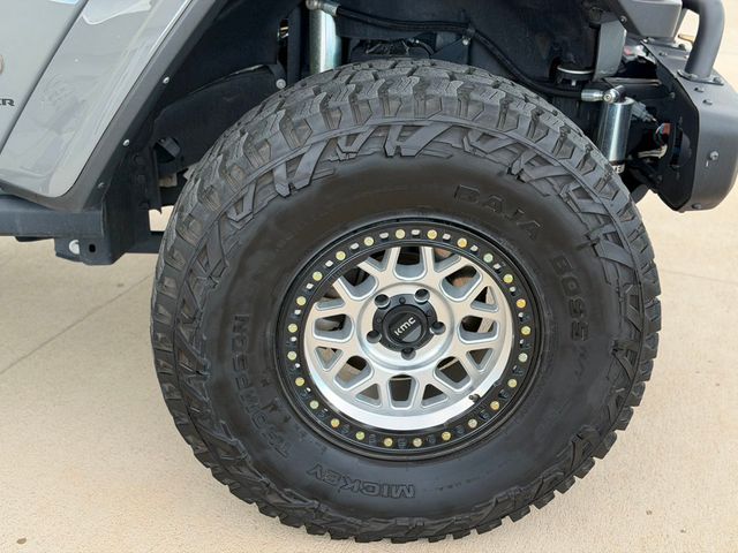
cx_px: 369
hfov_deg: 39.7
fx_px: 1023
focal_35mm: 48
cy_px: 276
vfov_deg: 30.3
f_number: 1.78
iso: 64
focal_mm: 6.76
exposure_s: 1/345
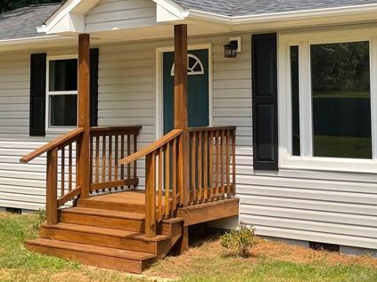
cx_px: 212
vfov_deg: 23.0
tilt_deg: +4.0
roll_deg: +0.8
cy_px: 67
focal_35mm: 63
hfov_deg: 30.7
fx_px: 686
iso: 32
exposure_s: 1/3040
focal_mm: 4.2
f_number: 1.6
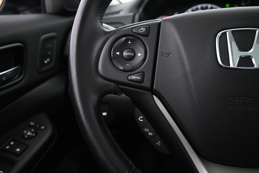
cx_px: 130
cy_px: 86
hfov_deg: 67.4
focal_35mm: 27
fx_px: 194
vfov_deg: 47.9
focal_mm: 18
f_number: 3.5
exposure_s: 1/30
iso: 3200
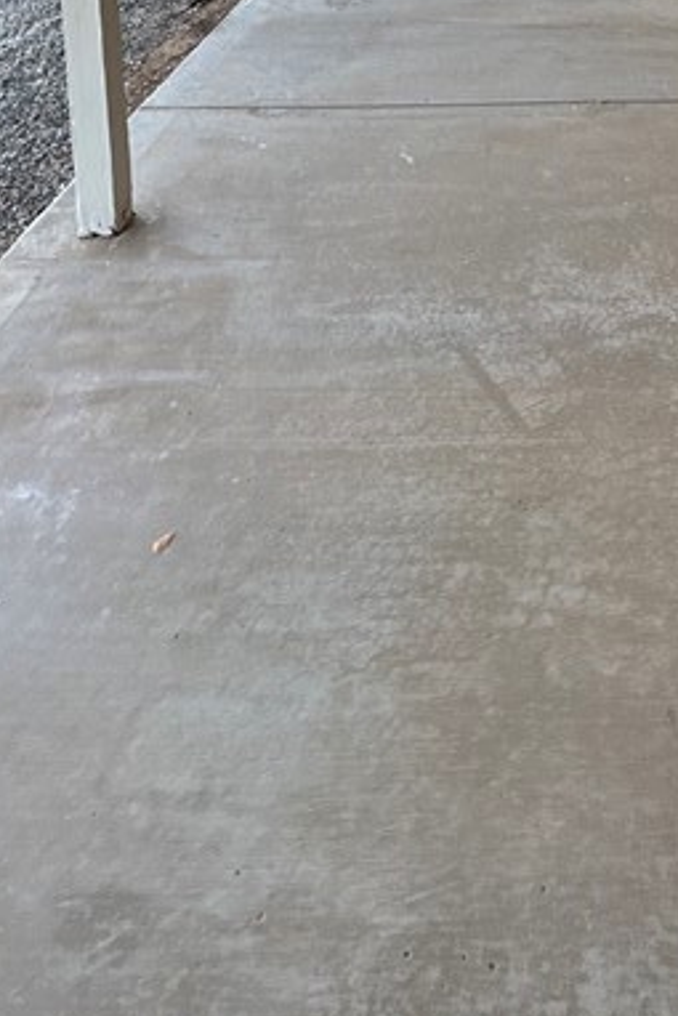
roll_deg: -2.1
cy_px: -181
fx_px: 1101
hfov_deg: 32.6
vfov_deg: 38.1
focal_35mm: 39
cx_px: 606
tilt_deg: -9.1
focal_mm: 2.22
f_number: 2.2
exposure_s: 1/596
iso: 40
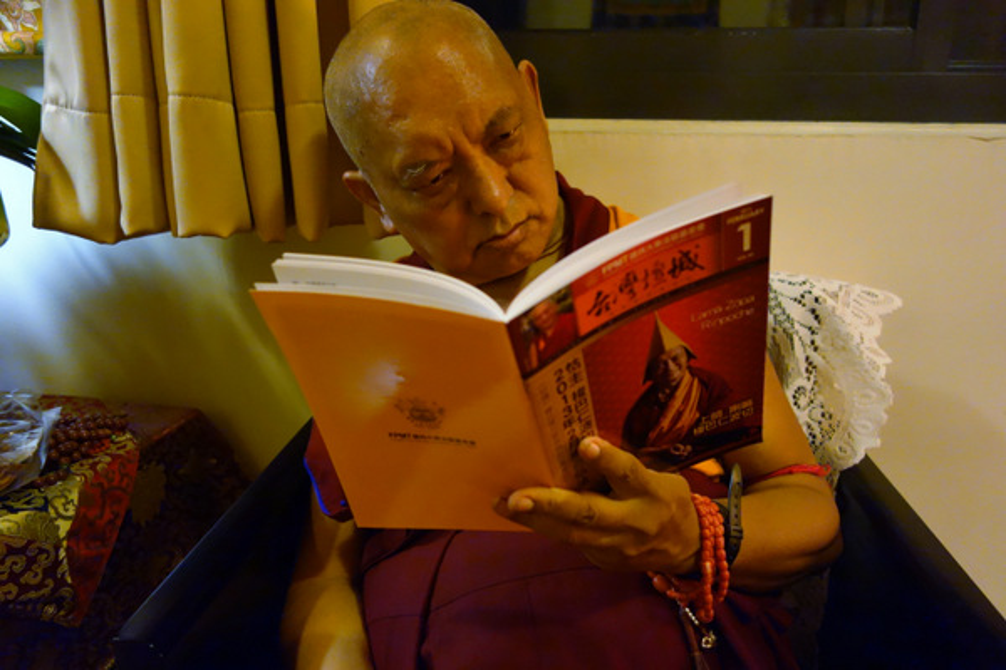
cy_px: 335
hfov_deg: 65.5
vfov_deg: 46.4
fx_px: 782
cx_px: 503
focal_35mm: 28
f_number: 1.8
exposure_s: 1/100
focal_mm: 10.4
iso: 3200
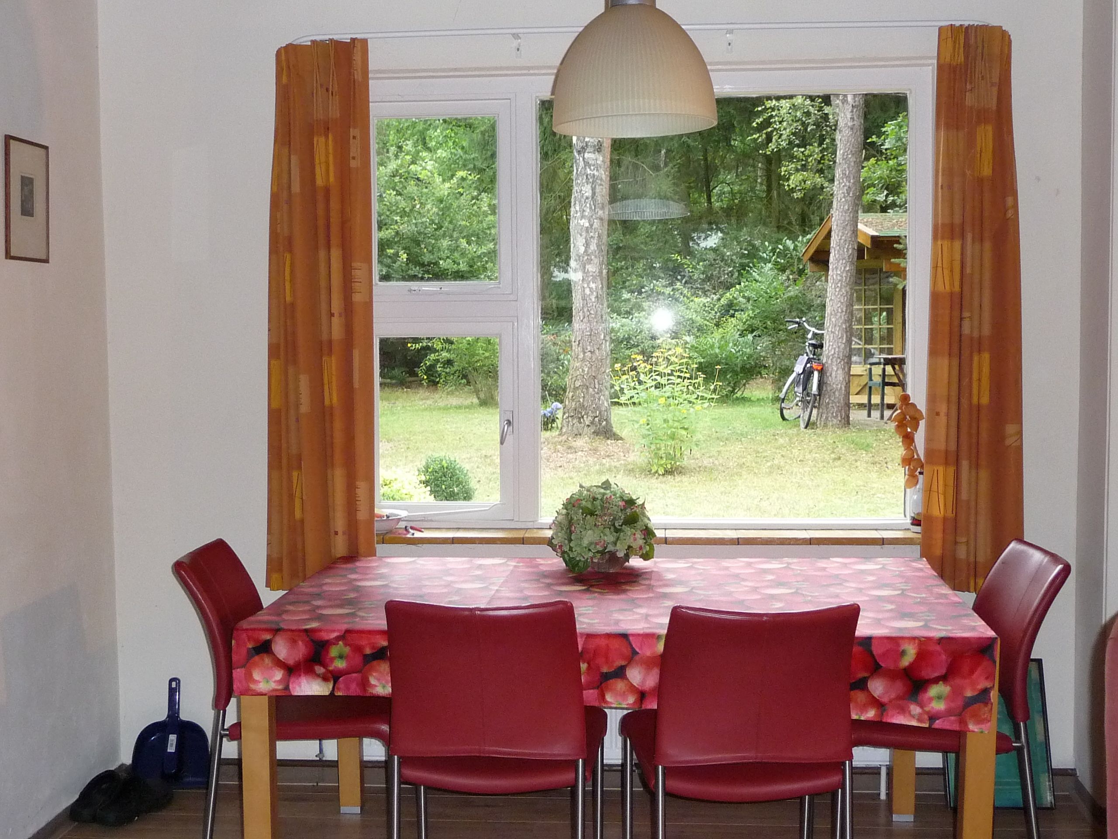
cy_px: 420
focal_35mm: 41
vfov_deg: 35.1
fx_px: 1324
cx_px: 559
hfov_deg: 45.8
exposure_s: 1/30
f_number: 3.4
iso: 320
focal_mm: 5
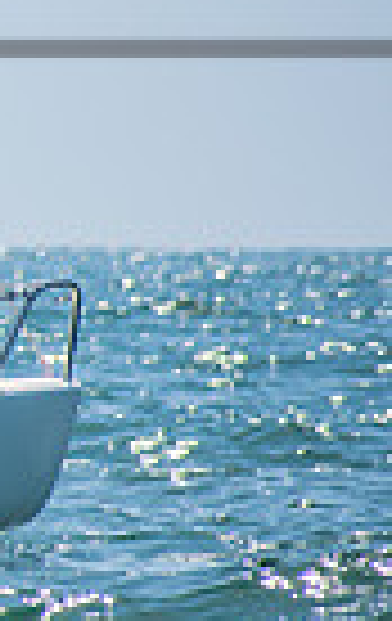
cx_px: -910
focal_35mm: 1186
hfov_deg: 1.1
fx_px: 20147
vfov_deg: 1.8
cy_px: 155
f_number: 6.3
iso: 200
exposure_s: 1/800
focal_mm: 180
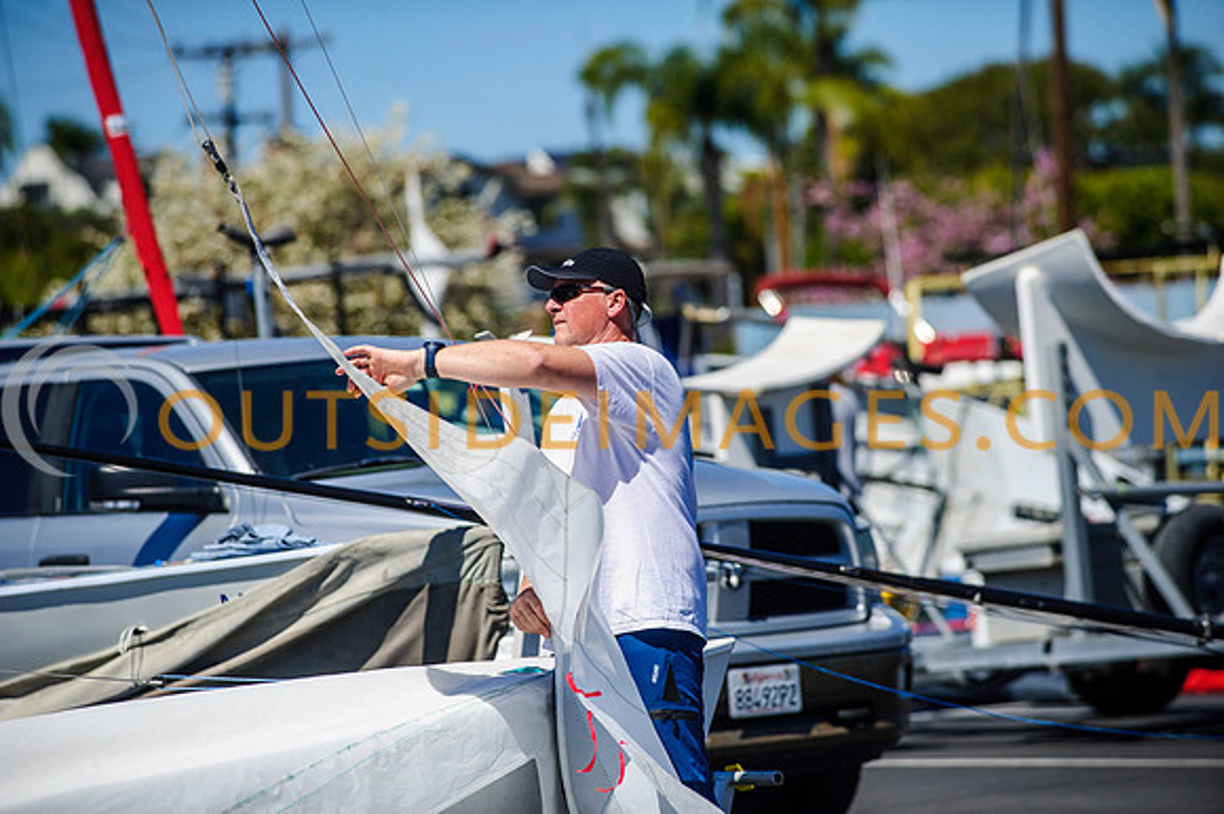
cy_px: 407
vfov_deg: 7.4
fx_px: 6286
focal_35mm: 185
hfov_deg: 11.1
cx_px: 612
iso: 320
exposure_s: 1/5000
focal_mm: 185
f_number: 4
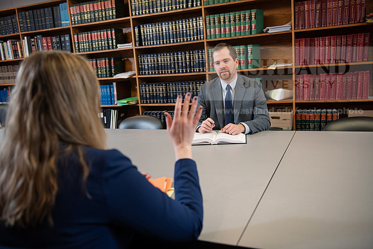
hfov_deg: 58.7
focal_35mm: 32
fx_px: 332
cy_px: 124
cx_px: 186
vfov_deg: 41.1
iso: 800
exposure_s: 1/160
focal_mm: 32
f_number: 3.2
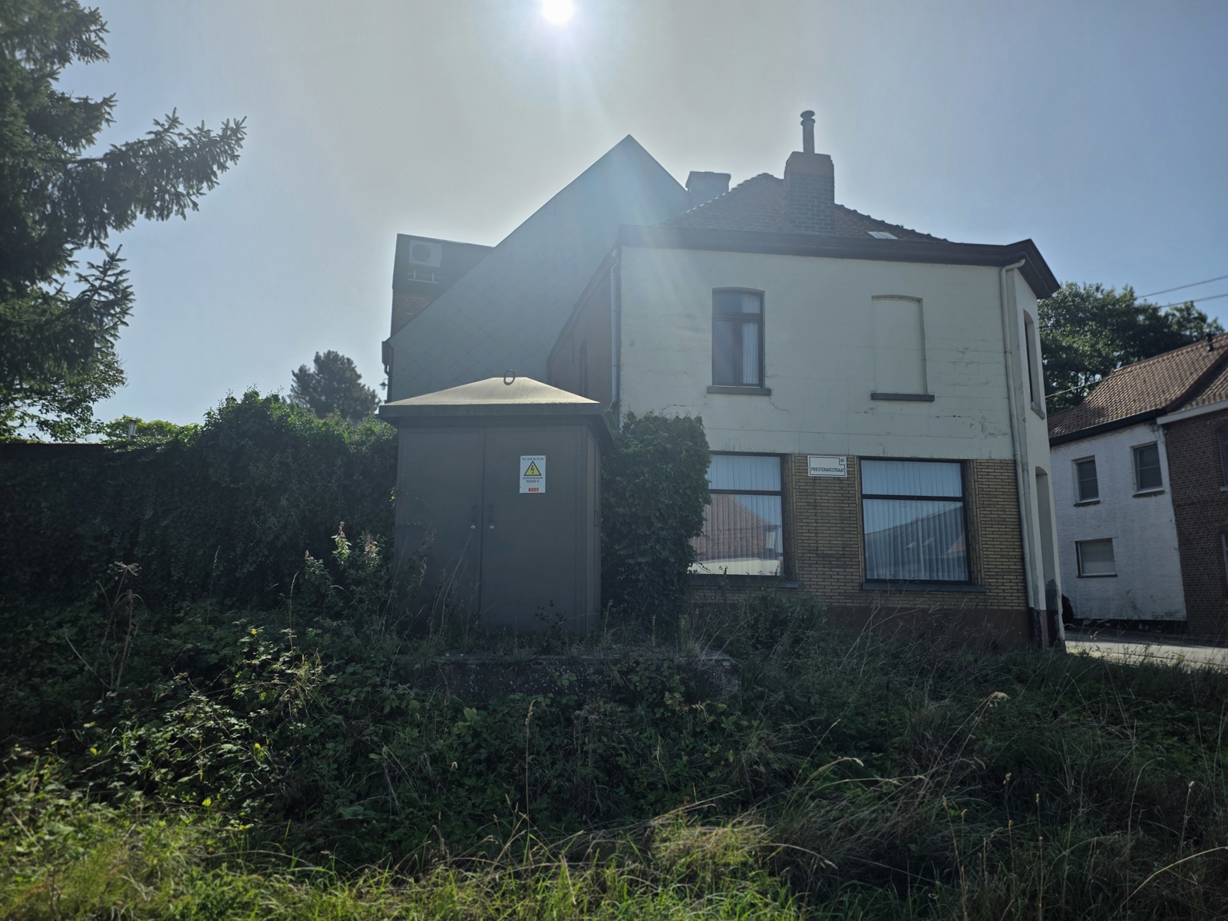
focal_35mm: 23
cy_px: 460
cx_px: 614
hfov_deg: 73.9
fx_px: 816
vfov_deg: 58.9
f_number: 1.7
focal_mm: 6.3
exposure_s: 1/7944
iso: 40
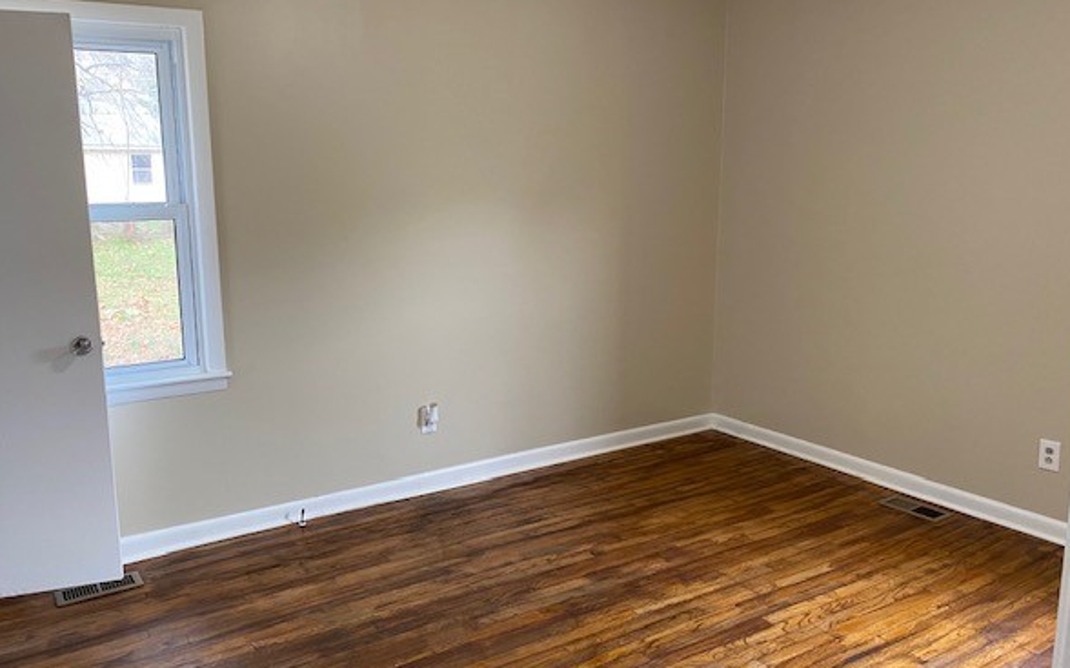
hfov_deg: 62.9
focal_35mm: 30
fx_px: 874
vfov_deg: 41.8
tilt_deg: -10.6
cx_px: 508
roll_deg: +0.1
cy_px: 331
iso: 125
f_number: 1.8
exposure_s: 1/60
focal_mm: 4.25
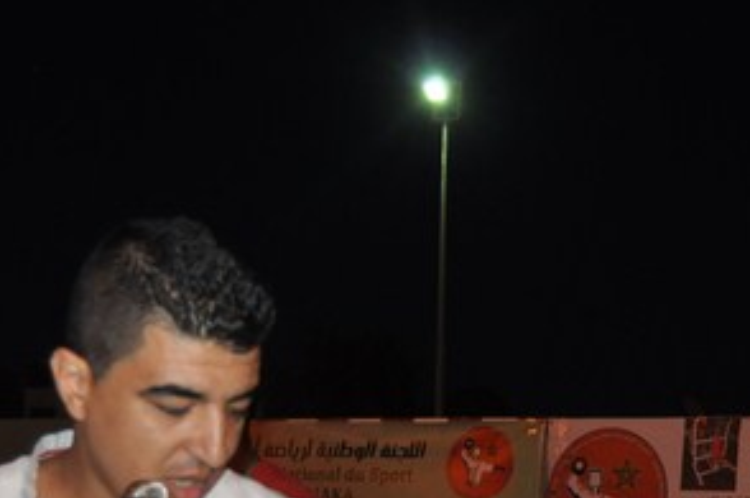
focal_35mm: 85
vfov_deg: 15.7
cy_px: 520
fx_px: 1768
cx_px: 462
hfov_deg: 23.9
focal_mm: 26
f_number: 4
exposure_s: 1/60
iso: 800
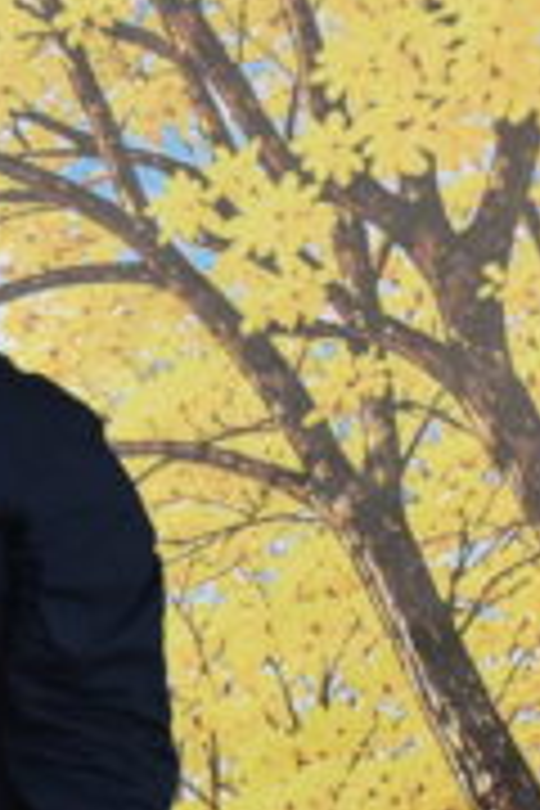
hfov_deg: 7.0
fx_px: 3712
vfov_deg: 12.4
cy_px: 664
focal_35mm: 165
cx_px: -1359
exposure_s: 1/125
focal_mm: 29
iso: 1250
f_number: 3.2
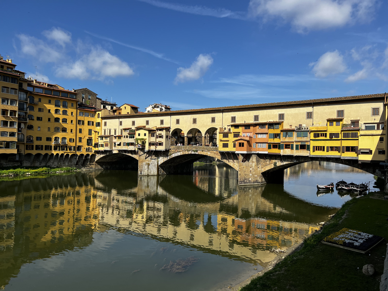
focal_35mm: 26
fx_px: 291
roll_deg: -1.0
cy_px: 146
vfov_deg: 53.1
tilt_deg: +0.3
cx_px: 194
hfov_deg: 67.3
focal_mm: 5.7
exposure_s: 1/5076
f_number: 1.5
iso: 50
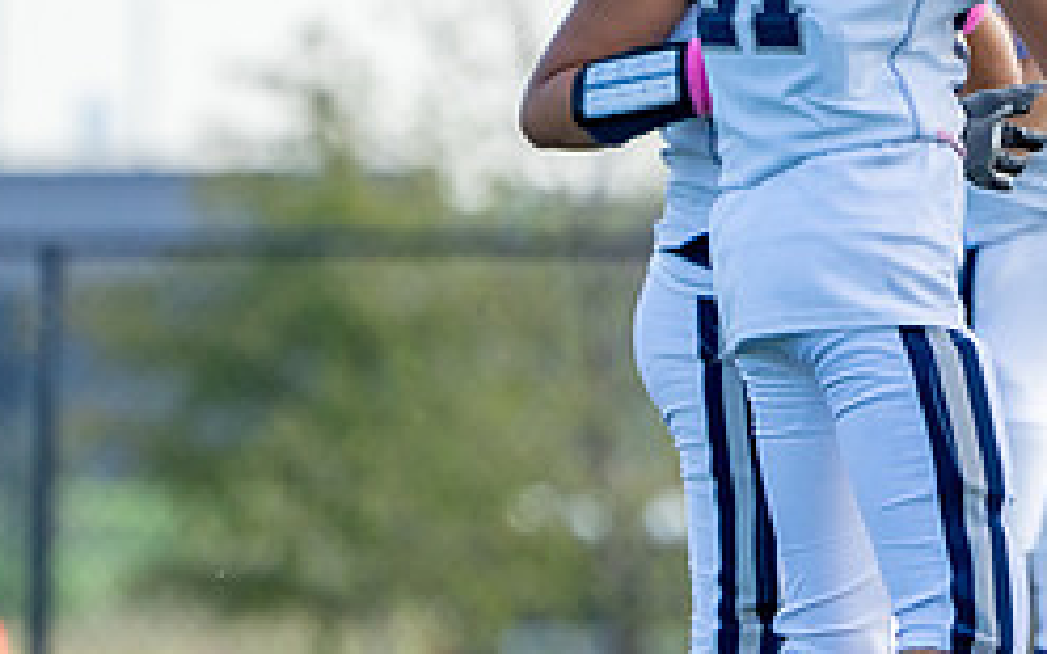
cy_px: 237
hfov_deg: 2.3
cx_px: 1187
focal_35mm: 927
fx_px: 26451
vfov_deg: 1.4
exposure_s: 1/1250
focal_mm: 321
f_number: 5.6
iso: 500
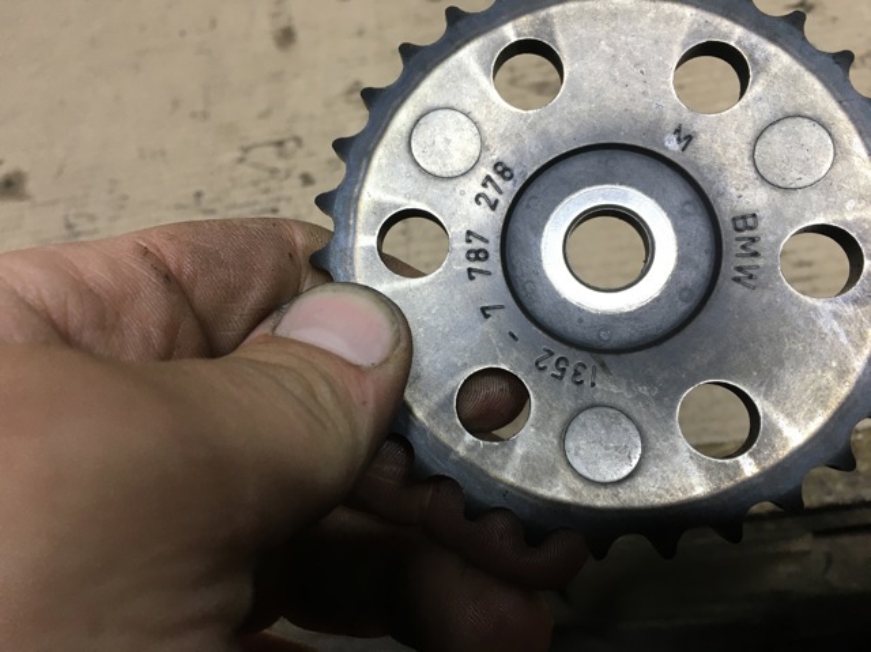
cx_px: 436
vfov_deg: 48.2
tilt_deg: -54.8
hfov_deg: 61.7
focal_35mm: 29
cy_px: 326
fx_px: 729
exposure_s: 1/33
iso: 50
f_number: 2.2
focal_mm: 4.15
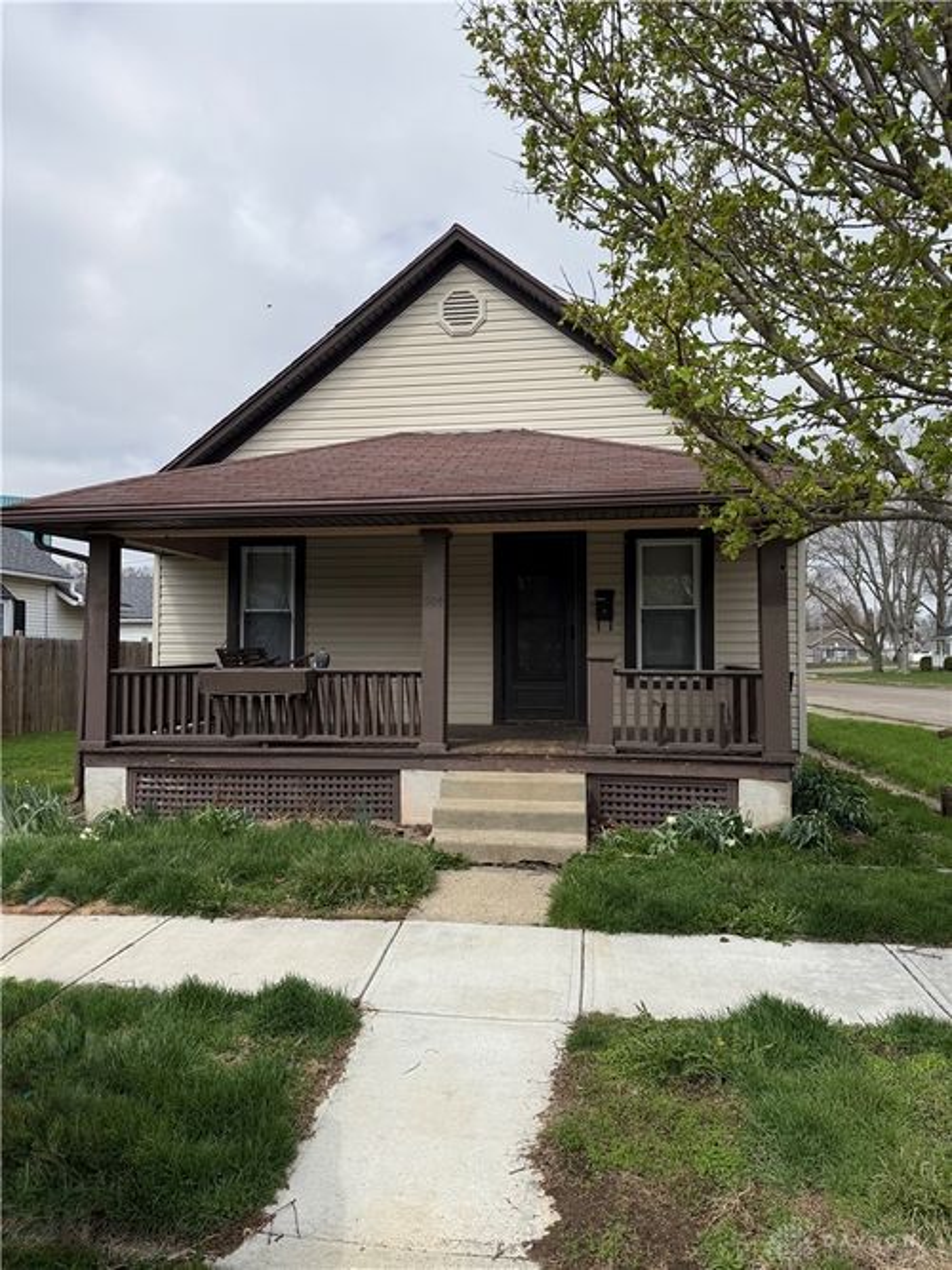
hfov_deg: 56.8
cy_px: 635
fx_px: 880
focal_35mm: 24
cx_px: 476
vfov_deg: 71.6
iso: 80
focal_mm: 6.76
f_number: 1.78
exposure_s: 1/6173
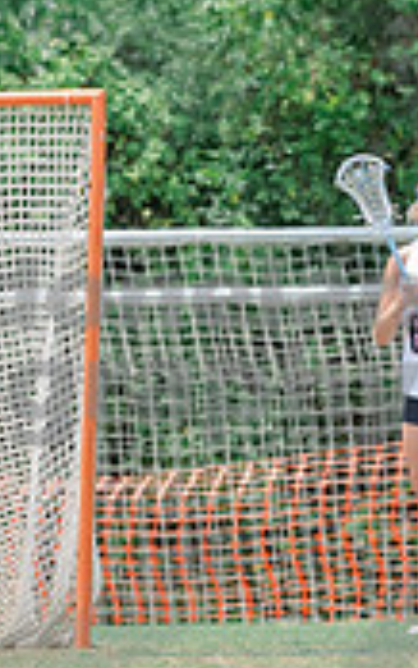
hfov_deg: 1.1
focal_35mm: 1182
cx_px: -265
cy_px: 523
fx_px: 21509
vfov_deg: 1.8
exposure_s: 1/1600
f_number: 5
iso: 400
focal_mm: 200
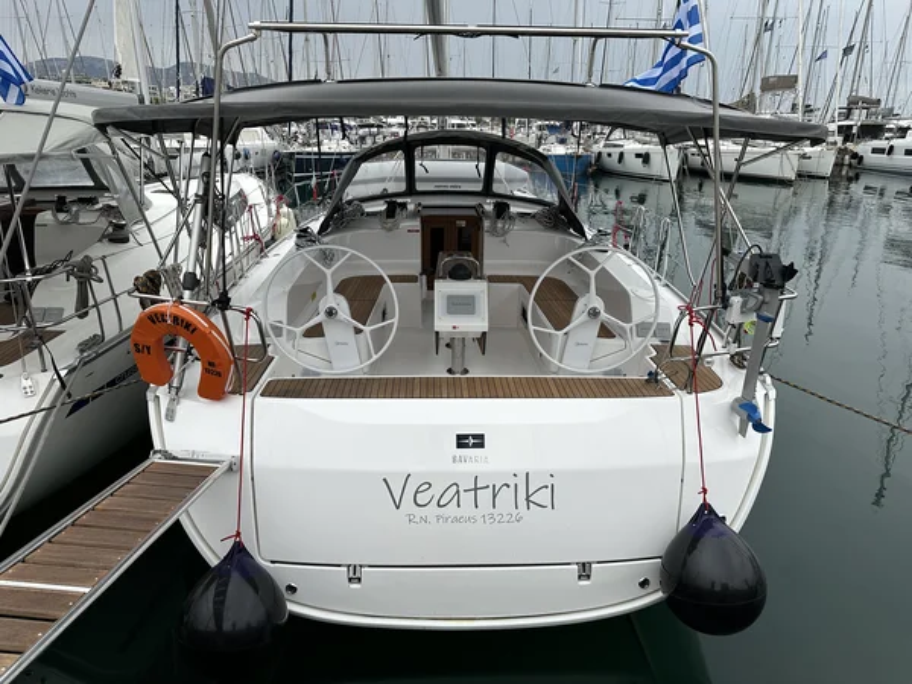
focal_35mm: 24
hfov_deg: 71.6
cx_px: 456
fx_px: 632
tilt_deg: -19.6
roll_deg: +0.5
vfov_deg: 56.8
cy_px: 342
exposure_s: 1/5525
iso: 80
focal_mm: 6.86
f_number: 1.78
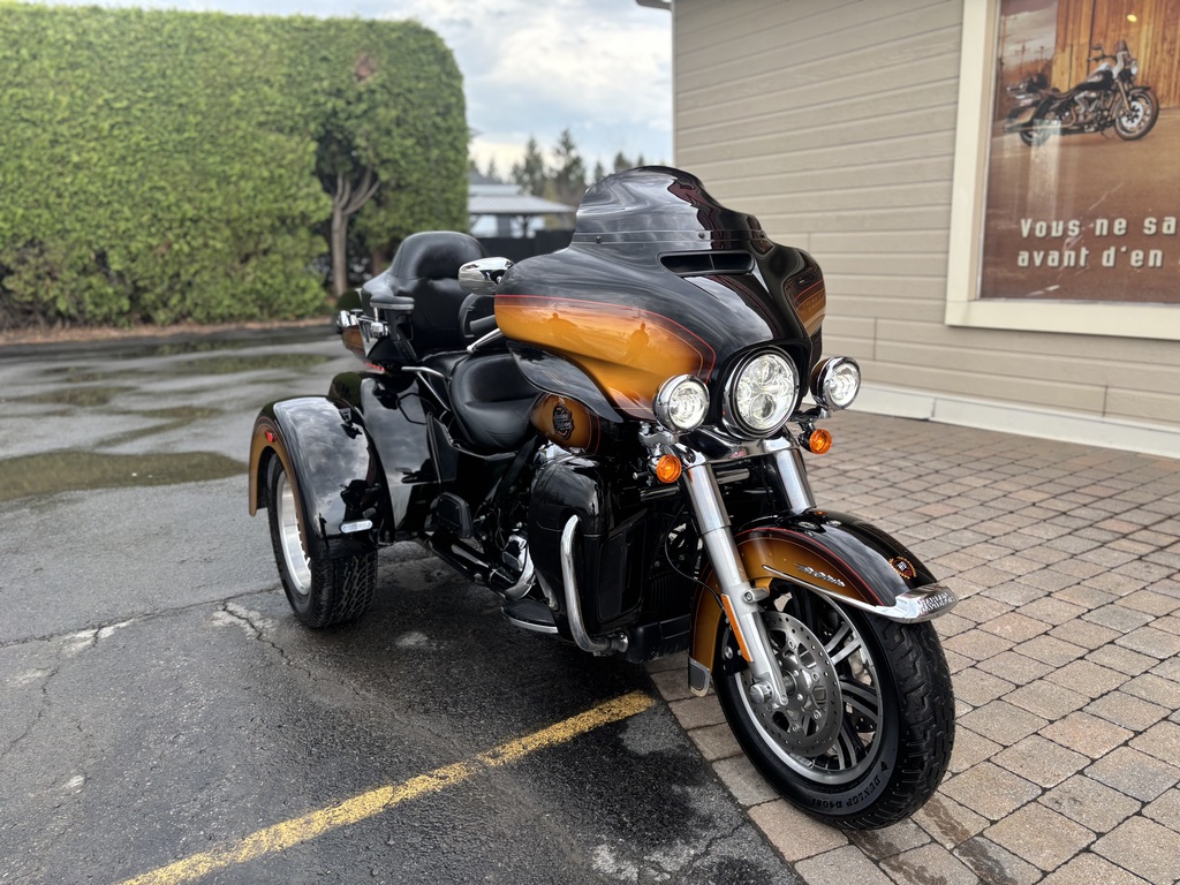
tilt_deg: -13.4
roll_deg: +0.9
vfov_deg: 53.1
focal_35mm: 26
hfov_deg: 67.3
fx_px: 886
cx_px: 590
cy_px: 442
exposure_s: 1/252
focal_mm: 5.96
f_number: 1.6
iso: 40
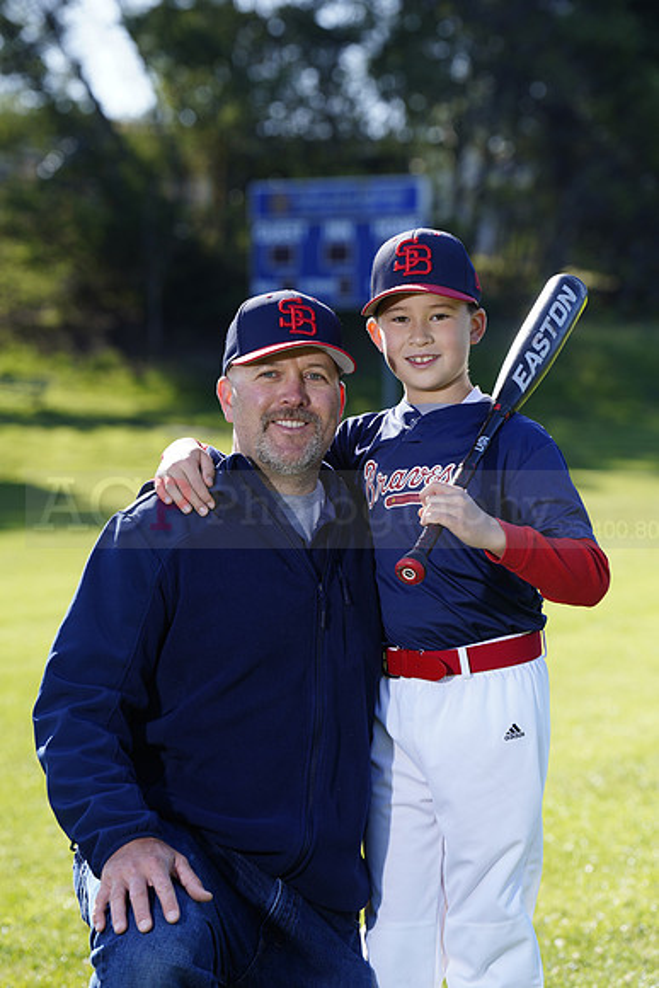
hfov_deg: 10.3
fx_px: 3649
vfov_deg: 15.4
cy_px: 494
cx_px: 330
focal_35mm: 133
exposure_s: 1/250
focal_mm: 133
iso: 100
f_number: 5
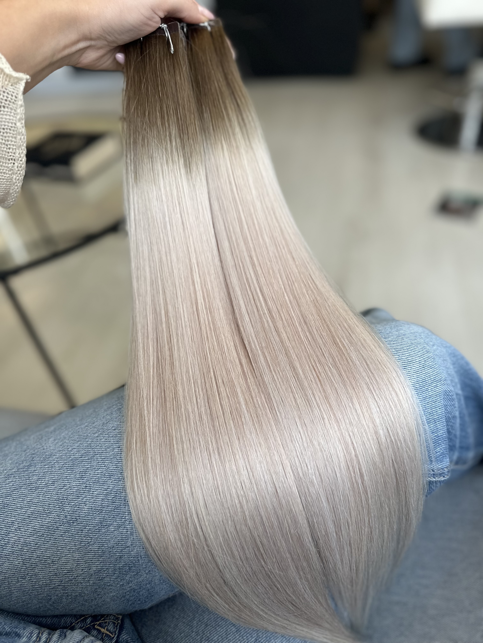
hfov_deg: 56.8
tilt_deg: -42.2
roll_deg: +8.4
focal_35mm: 24
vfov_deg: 71.6
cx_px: 242
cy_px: 322
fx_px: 446
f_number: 1.78
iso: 64
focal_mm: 6.86
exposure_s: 1/104
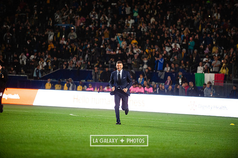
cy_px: 79
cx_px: 119
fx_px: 1321
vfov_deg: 6.9
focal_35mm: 200
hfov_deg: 10.3
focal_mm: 200
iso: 3200
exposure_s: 1/2000
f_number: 2.8
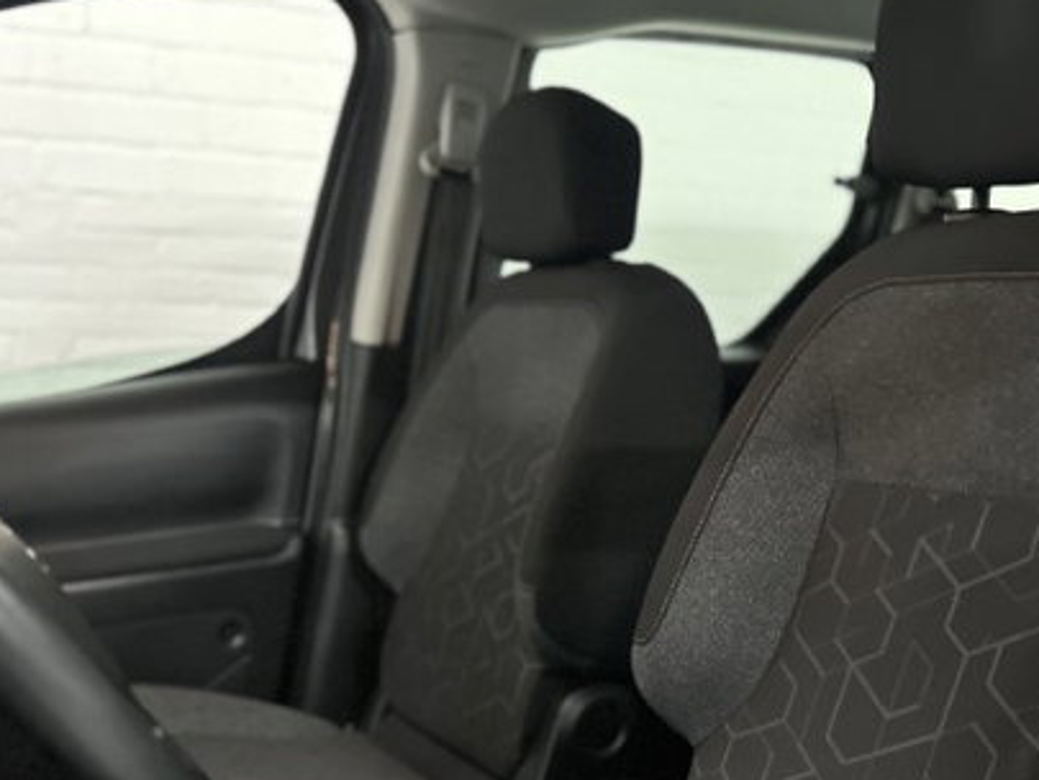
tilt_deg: -14.0
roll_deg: -0.3
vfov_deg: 31.0
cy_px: 677
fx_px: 1351
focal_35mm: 45
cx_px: 595
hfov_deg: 42.0
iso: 1000
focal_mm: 6.86
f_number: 1.78
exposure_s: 1/25
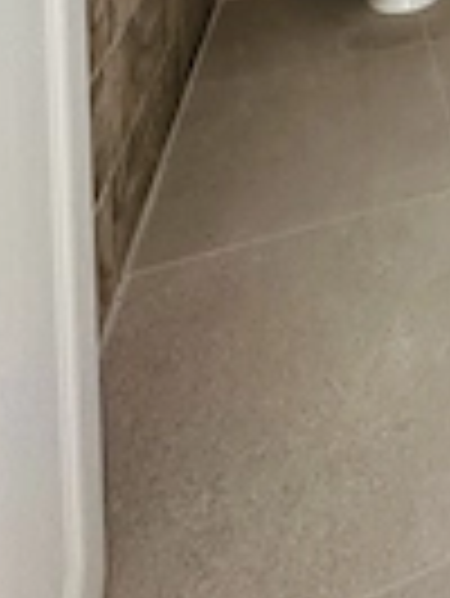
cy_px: -297
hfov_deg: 27.8
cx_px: 603
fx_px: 727
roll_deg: +0.7
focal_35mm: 42
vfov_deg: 28.7
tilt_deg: -2.0
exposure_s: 1/88
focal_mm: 2.22
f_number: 2.2
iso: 320
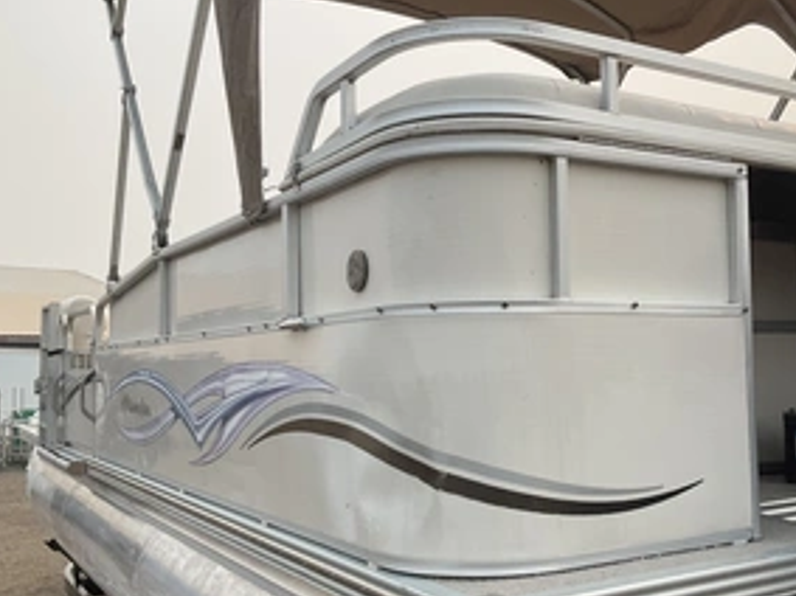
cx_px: 526
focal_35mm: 41
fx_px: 942
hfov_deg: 45.2
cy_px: 309
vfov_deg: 35.1
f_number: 1.8
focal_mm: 3
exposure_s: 1/1311
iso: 25
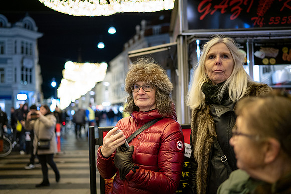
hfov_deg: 54.4
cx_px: 146
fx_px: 283
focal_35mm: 35
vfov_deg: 37.9
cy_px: 97
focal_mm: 35
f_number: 1.6
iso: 2500
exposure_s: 1/200
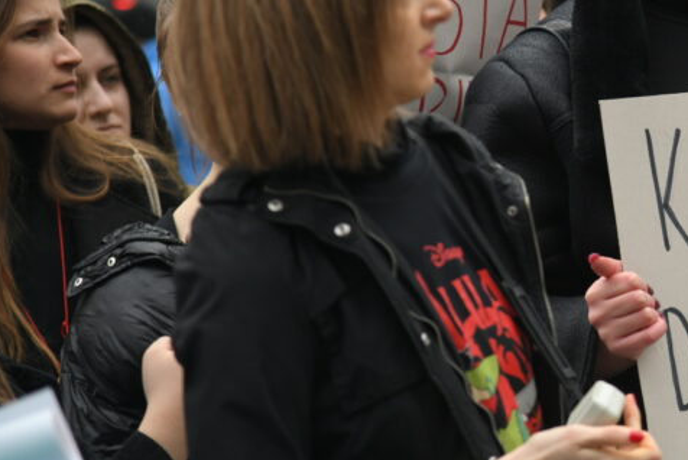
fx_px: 4933
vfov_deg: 5.3
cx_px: 708
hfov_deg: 7.9
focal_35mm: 258
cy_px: 216
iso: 500
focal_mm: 120
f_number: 4
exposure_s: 1/640
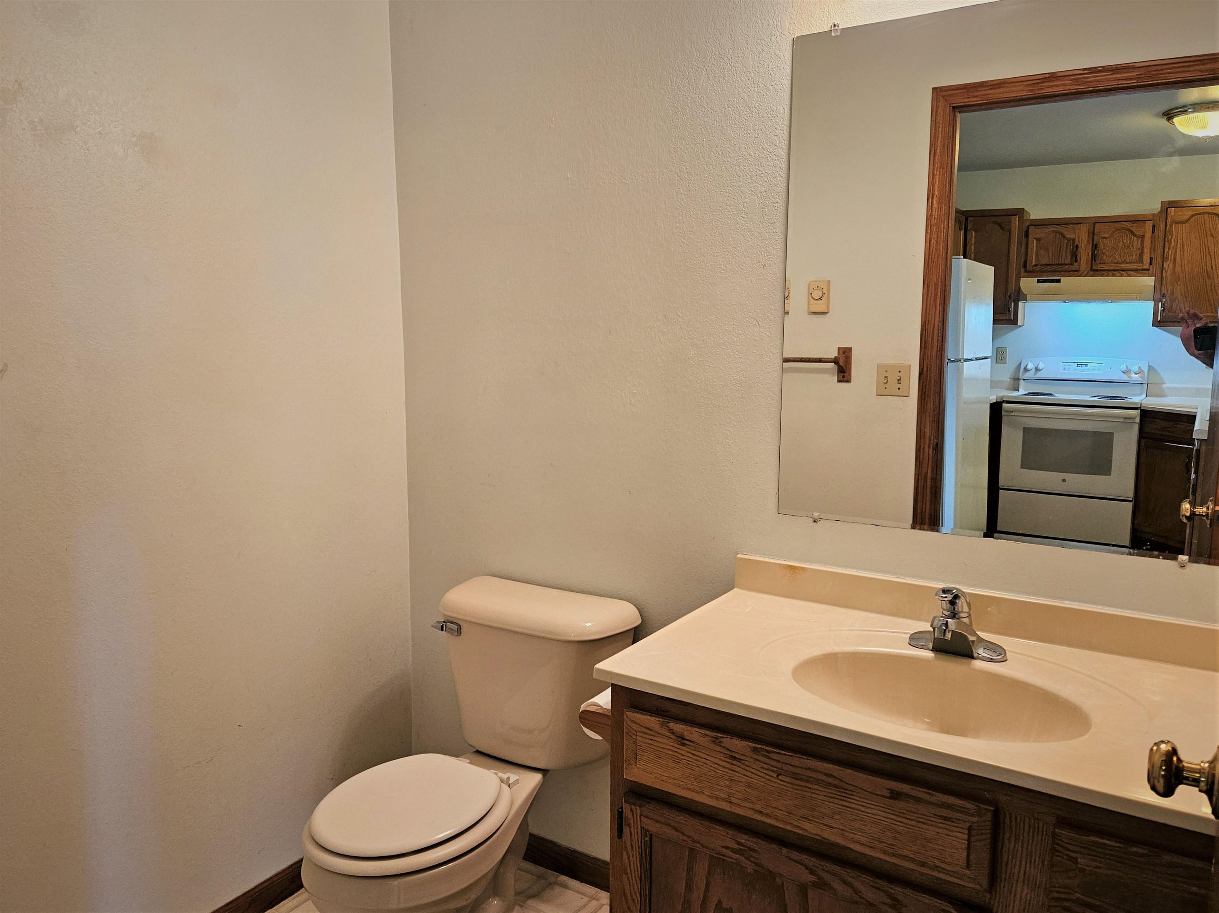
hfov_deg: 73.9
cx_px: 610
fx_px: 810
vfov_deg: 58.9
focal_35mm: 23
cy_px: 456
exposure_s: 1/120
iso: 320
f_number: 1.8
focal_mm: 5.4
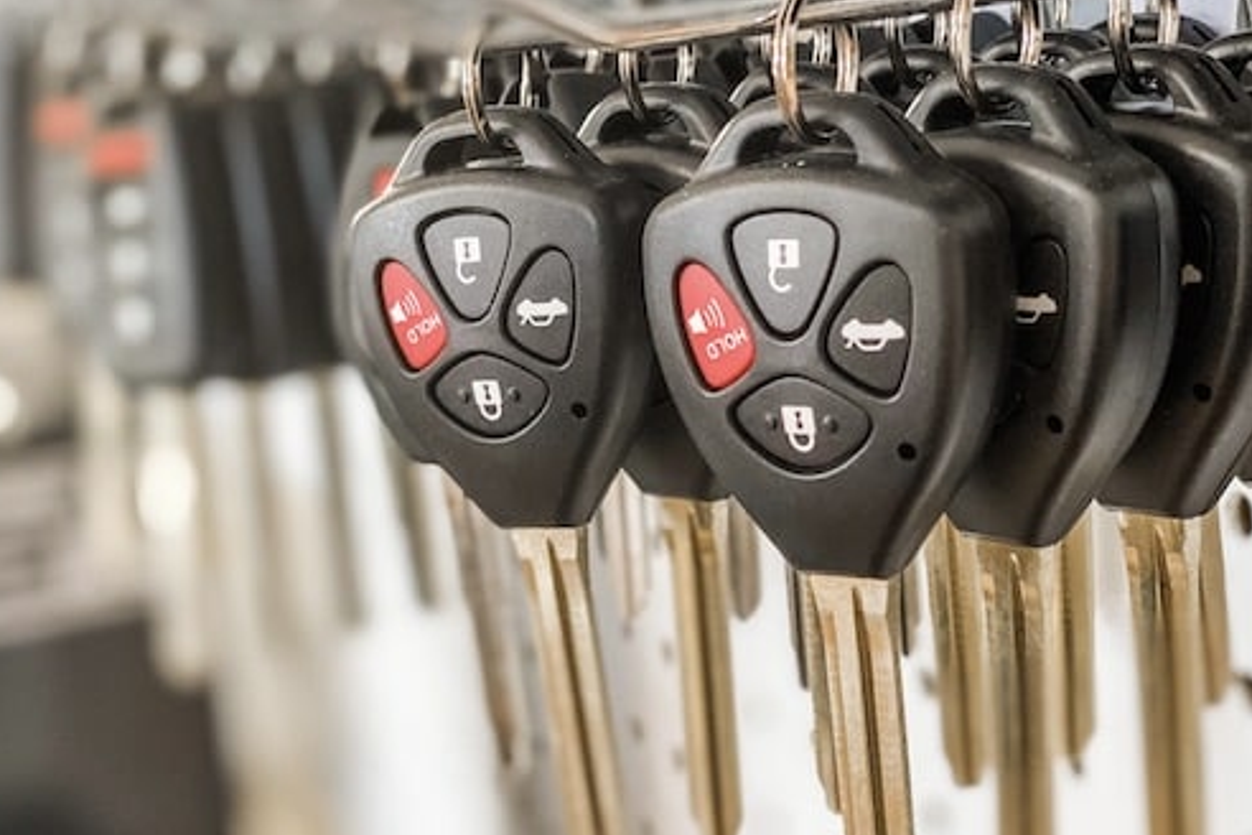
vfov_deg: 24.6
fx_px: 1913
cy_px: 457
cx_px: 629
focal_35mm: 55
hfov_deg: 36.2
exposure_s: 1/40
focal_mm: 6
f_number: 2
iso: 200
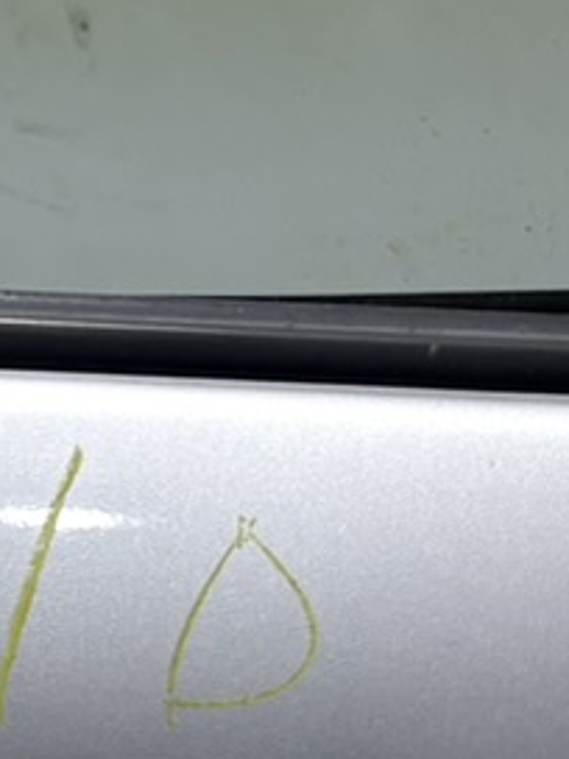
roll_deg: +1.8
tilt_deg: -17.8
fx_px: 4296
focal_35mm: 196
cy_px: 592
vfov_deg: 10.1
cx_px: -457
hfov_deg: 7.4
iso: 50
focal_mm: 5.96
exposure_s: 1/269
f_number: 1.6
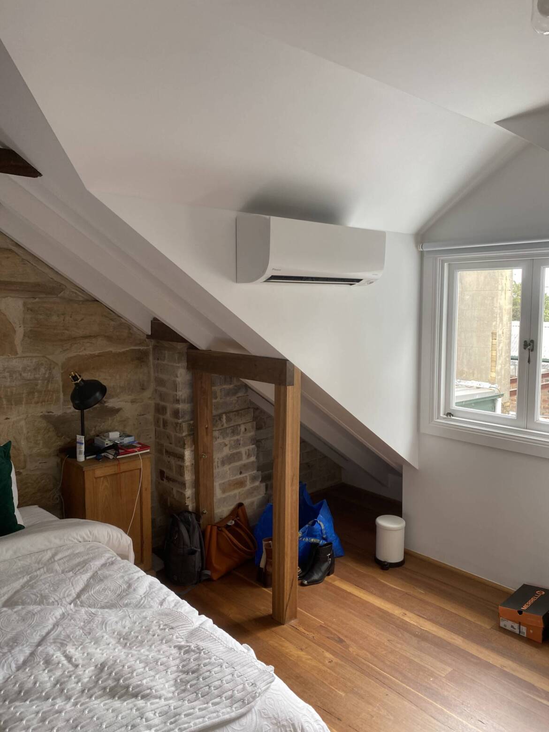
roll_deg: -1.3
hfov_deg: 53.1
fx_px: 550
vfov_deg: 67.3
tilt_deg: -4.0
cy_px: 366
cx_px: 274
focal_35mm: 26
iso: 100
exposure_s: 1/121
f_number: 1.8
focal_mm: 4.25
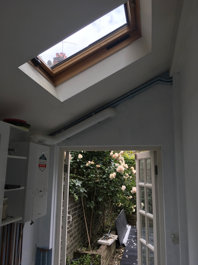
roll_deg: -0.4
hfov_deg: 48.2
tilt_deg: +9.4
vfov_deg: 61.7
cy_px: 132
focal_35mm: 29
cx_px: 99
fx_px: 221
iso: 25
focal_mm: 4.15
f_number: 2.2
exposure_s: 1/232
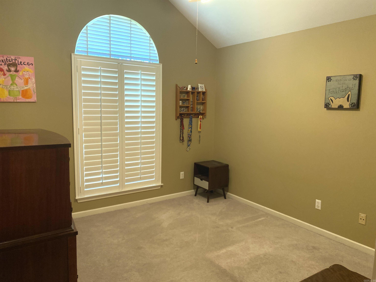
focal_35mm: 26
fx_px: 282
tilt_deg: -8.5
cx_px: 188
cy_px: 141
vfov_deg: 53.1
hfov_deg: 67.3
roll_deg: -1.4
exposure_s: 1/60
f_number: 1.8
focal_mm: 4.25
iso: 80
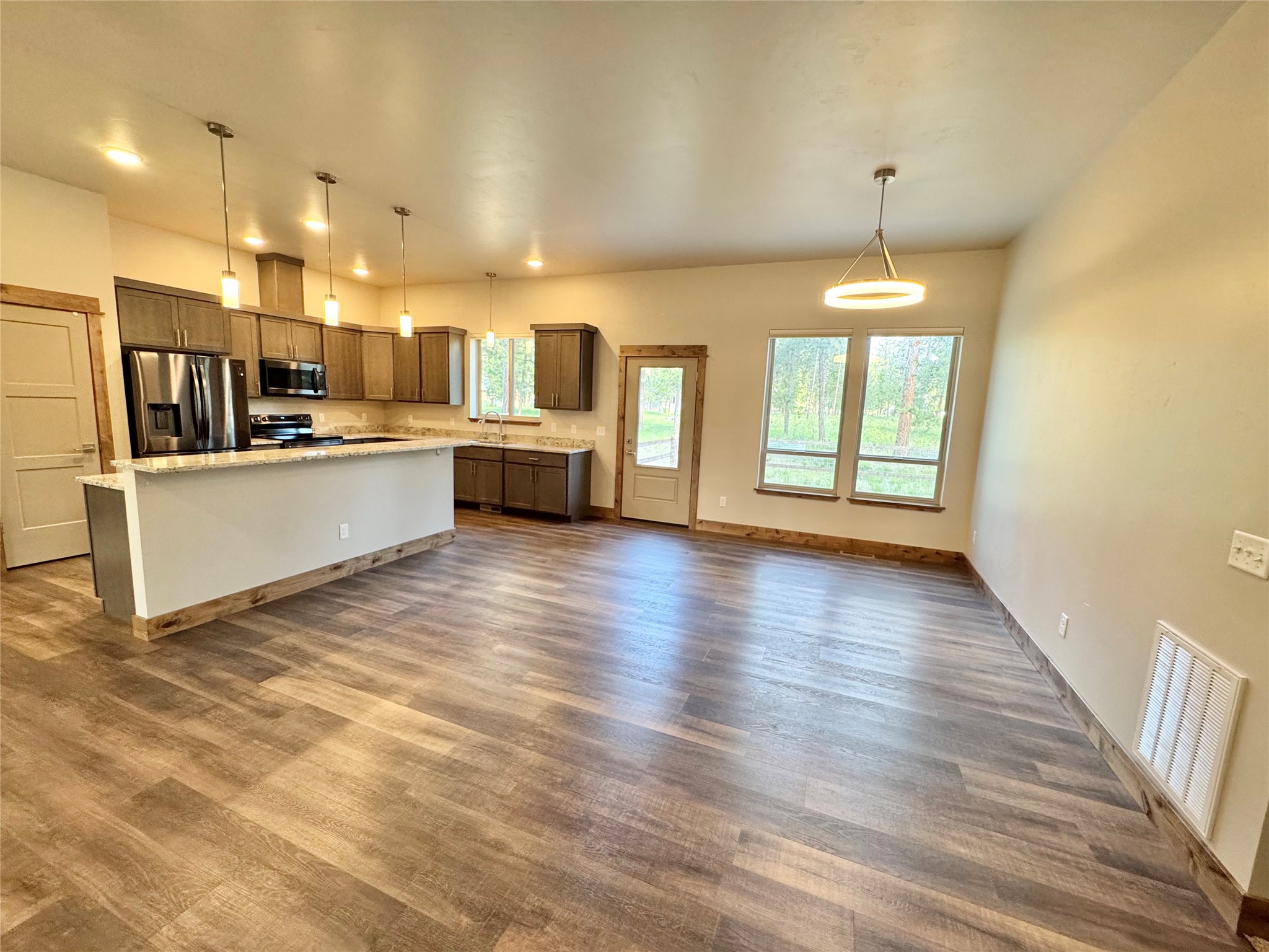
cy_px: 476
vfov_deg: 85.7
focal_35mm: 14
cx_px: 634
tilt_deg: -9.2
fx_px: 513
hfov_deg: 102.1
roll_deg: -2.3
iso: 250
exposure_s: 1/120
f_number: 2.2
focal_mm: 2.22
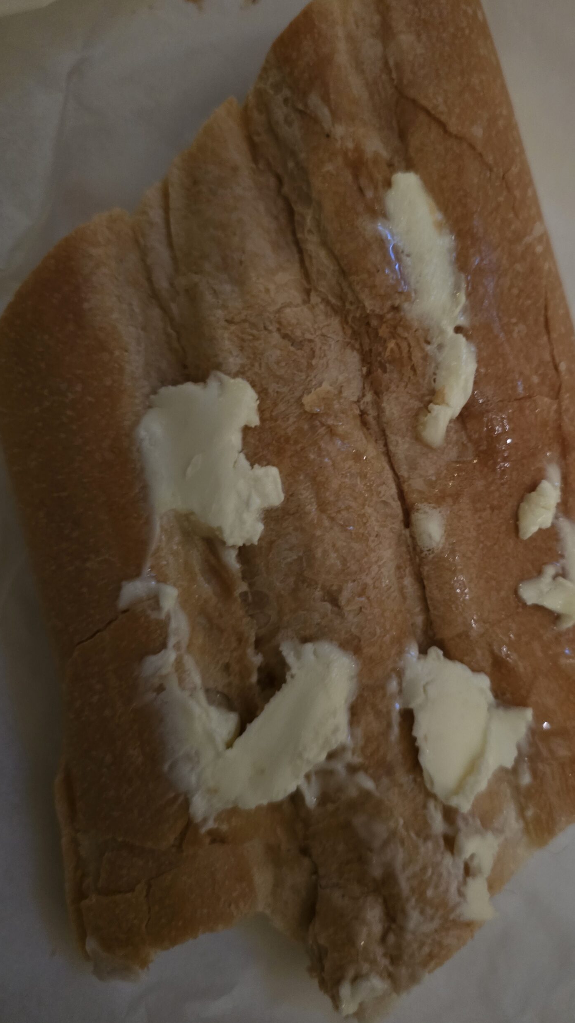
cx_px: 357
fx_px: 705
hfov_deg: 44.1
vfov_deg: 71.9
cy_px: 504
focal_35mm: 26
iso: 1600
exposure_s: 1/24
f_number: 1.7
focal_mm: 6.3
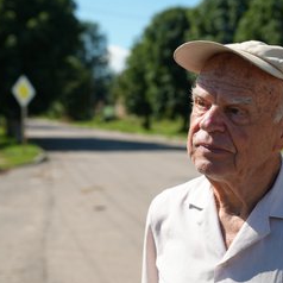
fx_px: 647
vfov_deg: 24.7
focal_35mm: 70
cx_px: 224
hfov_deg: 24.3
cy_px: 152
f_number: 4
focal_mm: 49
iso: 80
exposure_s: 1/200
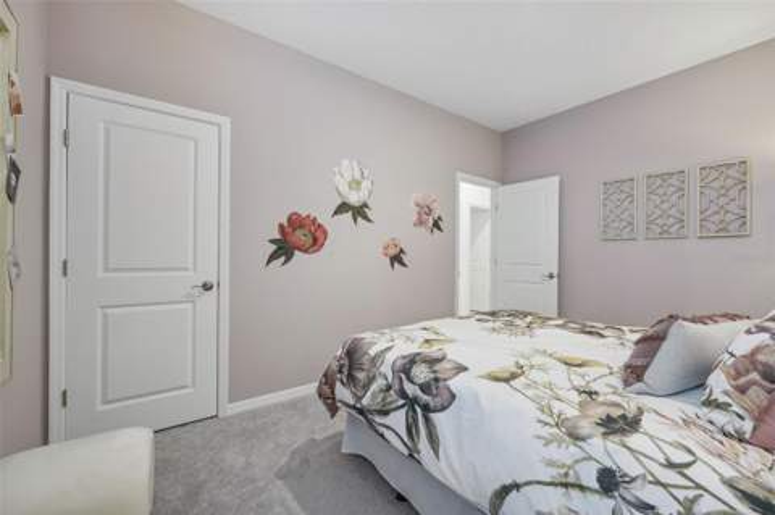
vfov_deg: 81.1
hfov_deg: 104.3
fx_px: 301
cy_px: 258
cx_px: 388
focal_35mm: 14
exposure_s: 1/10
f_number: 8
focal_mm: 14
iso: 400
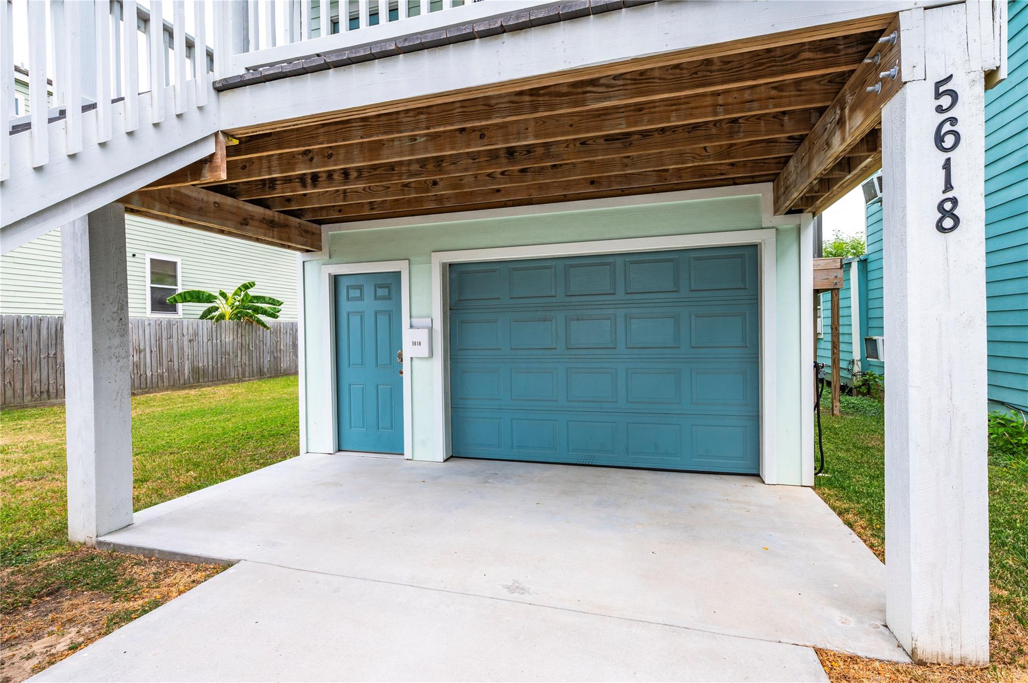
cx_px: 514
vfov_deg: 70.3
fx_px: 485
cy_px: 342
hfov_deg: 93.3
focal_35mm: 17
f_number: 13
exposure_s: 1/80
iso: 125
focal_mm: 17
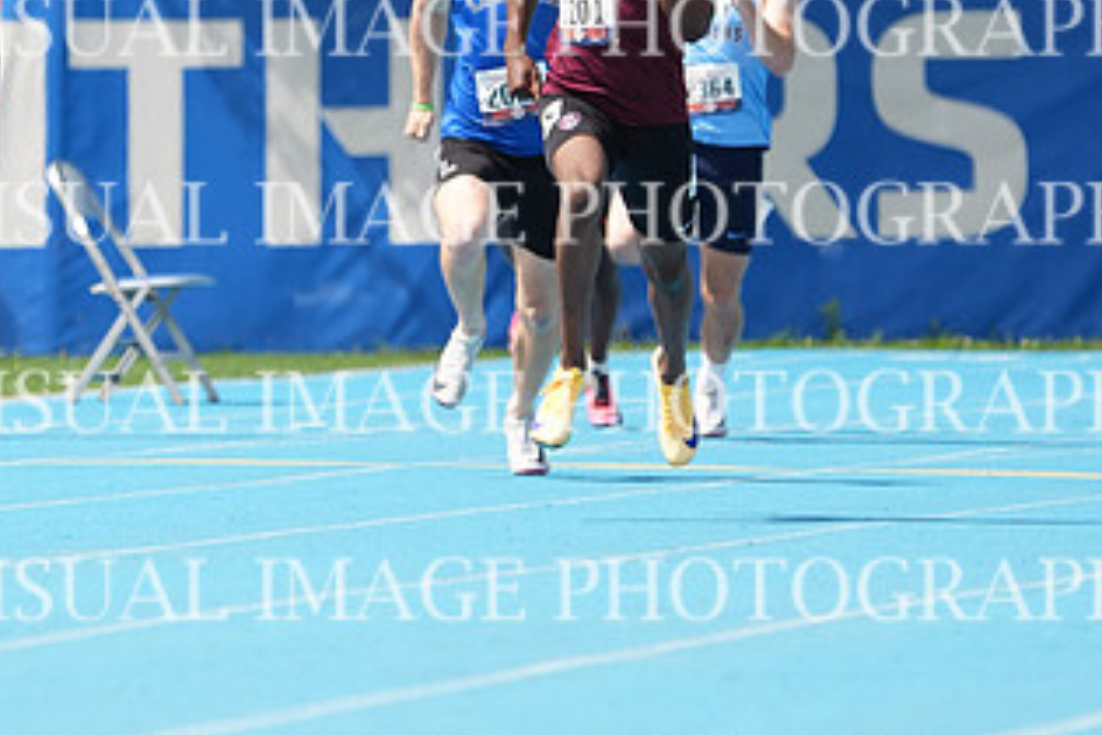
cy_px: 119
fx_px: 18243
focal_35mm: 596
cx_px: 530
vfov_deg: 2.3
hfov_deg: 3.5
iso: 500
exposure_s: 1/1250
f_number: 6.3
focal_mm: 324
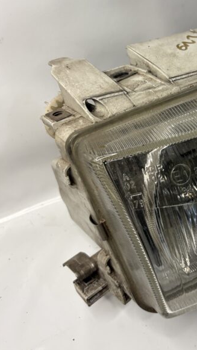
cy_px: 142
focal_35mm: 39
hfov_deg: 29.2
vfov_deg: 51.3
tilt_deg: -46.3
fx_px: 362
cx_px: 178
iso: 125
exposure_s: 1/100
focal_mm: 5.96
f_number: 1.6
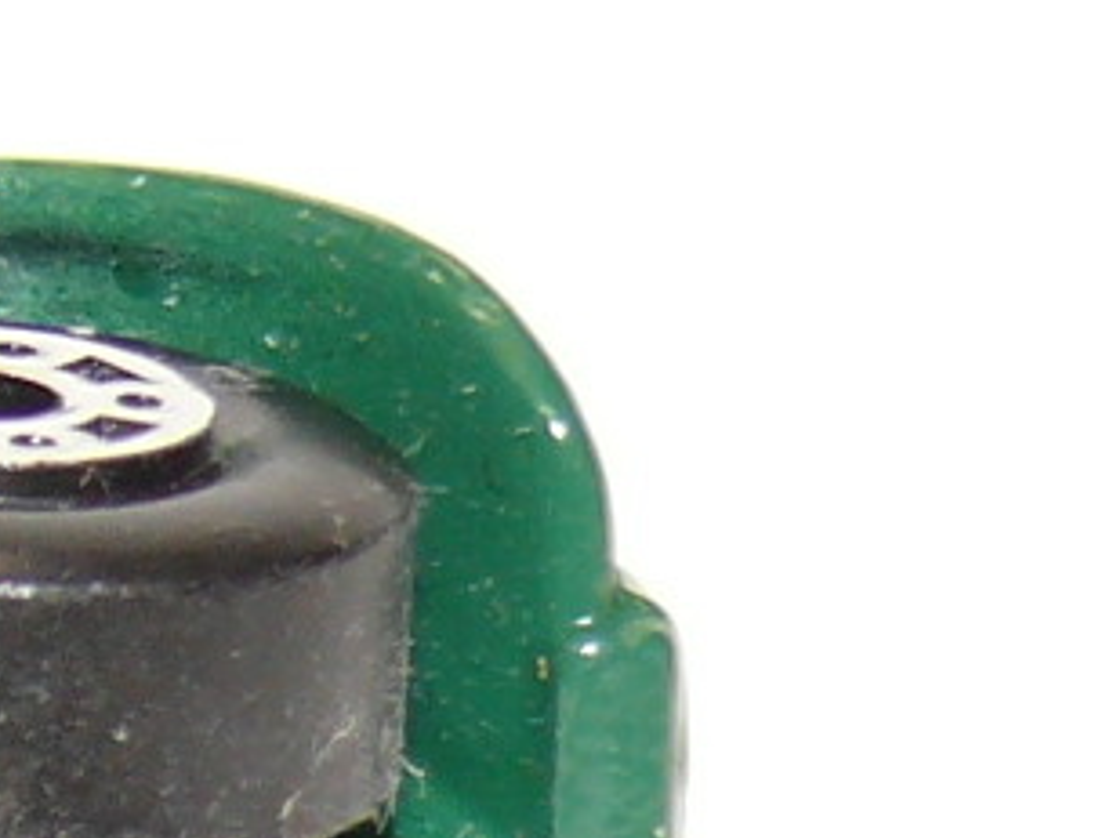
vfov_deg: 3.2
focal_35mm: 463
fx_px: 14940
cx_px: -1498
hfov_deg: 4.2
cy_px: 1212
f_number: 4
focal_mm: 12.5
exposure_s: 1/30
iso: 100
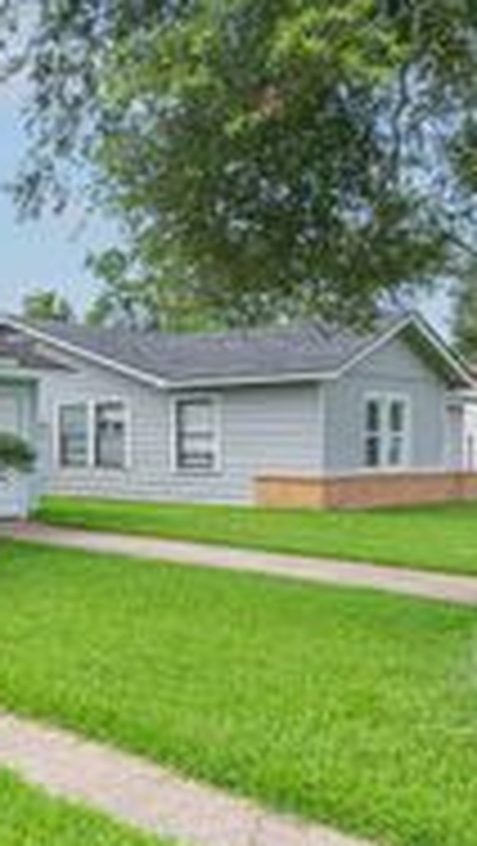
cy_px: 452
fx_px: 875
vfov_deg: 51.5
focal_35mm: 39
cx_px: -158
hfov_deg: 25.7
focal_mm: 14
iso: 400
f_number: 14
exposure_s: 1/80
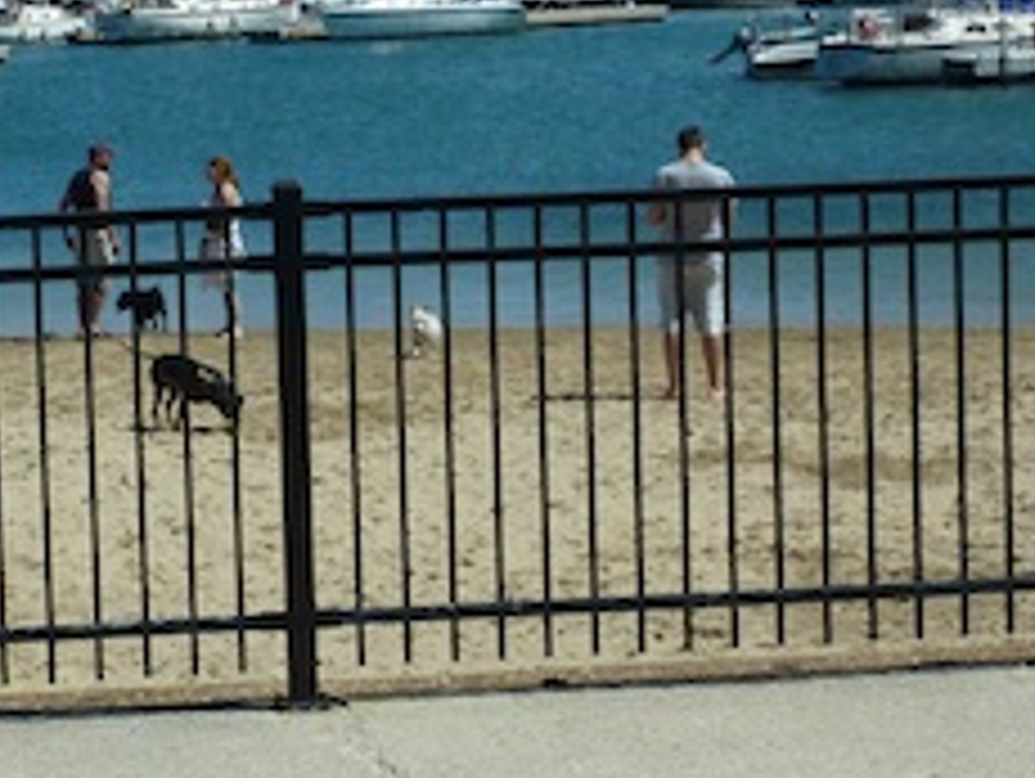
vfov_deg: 12.1
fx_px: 3681
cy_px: 290
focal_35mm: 123
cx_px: 315
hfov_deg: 16.0
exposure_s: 1/500
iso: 80
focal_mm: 7.9
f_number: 5.6
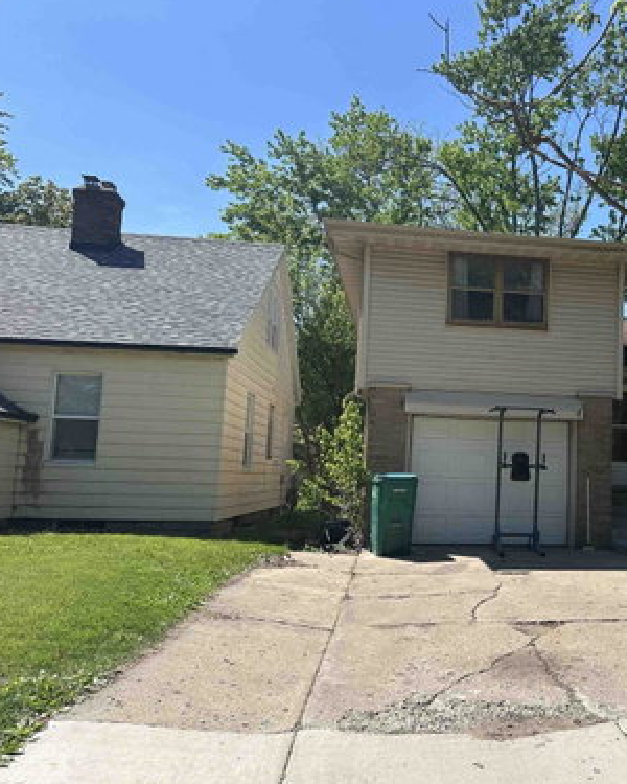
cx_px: 529
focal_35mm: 32
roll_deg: -3.1
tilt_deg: +7.5
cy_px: 389
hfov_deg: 43.0
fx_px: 742
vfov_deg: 55.7
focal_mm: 6.86
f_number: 1.78
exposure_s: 1/3597
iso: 80
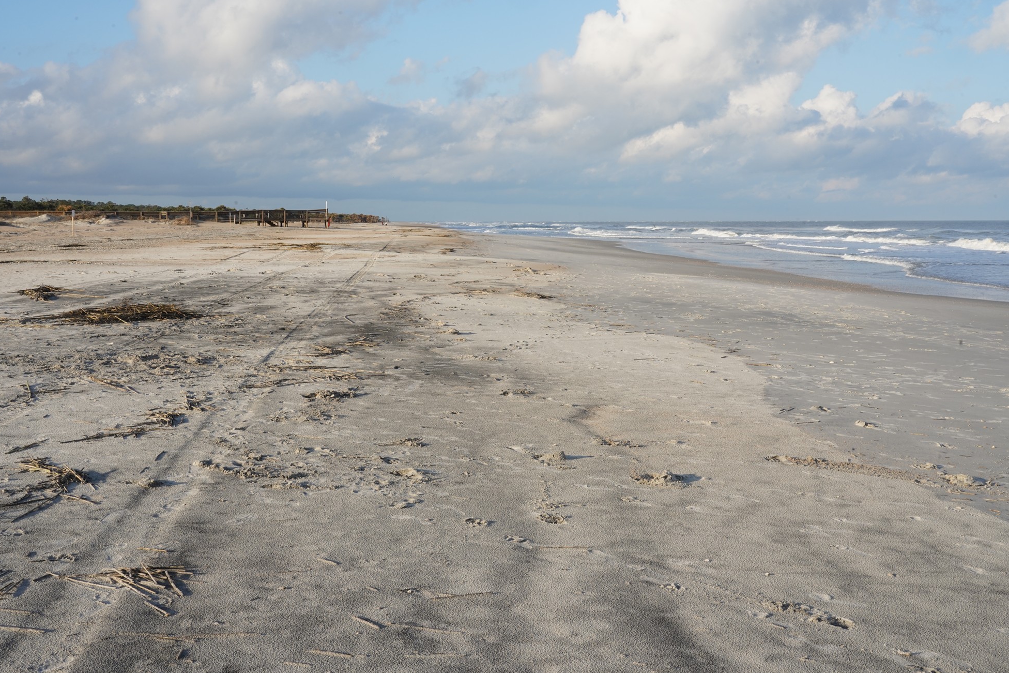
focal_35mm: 41
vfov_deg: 32.6
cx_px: 503
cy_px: 333
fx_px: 1149
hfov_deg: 47.4
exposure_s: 1/100
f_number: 25
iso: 400
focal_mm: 40
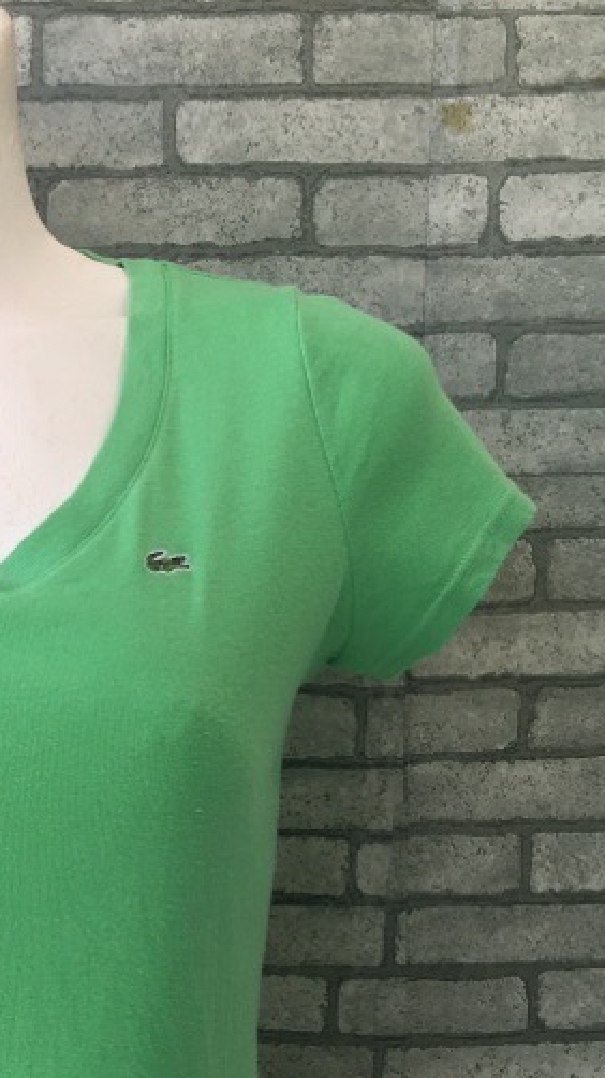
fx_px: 1799
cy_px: 771
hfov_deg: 18.4
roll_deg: +0.6
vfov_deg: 32.9
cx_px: -43
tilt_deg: -8.5
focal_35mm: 63
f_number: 2.2
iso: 25
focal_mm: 4.15
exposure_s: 1/582
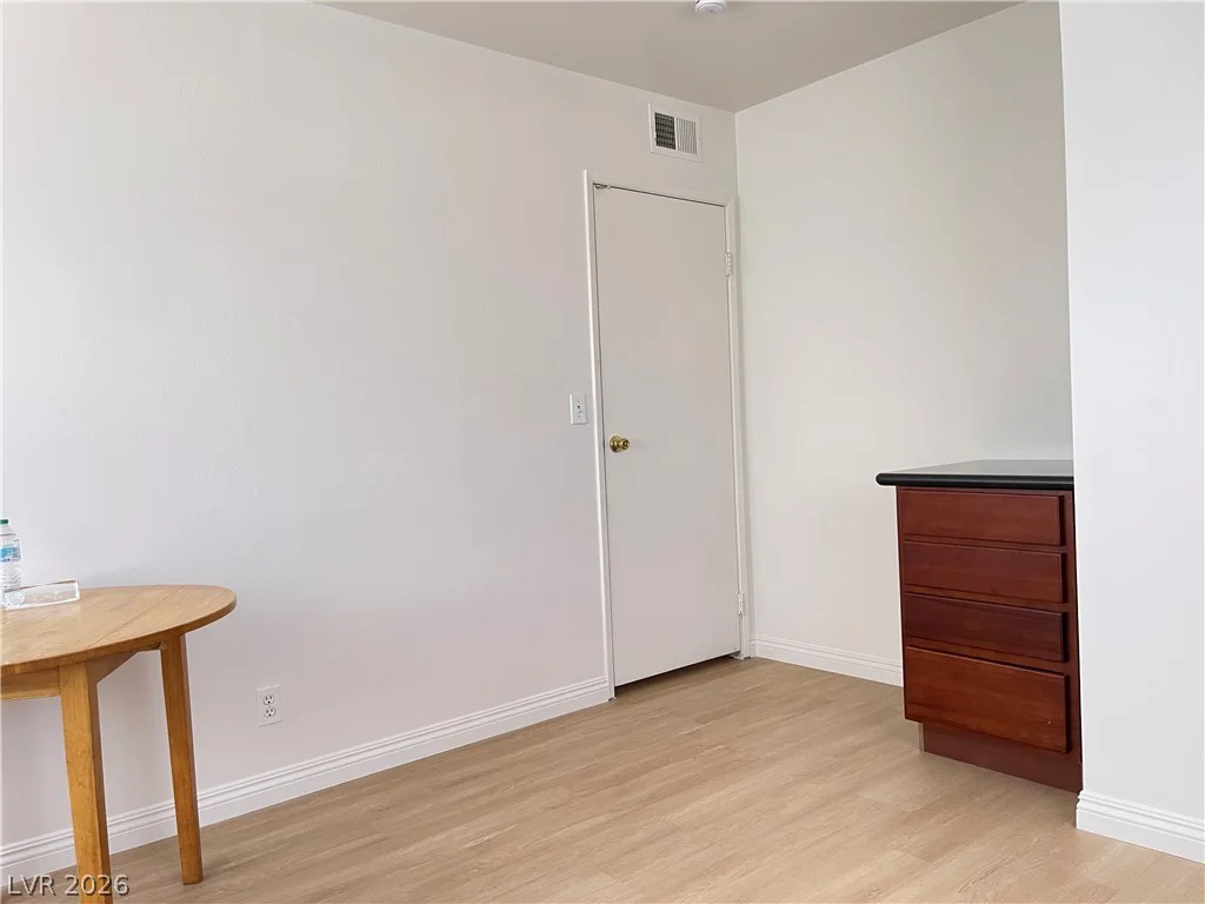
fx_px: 870
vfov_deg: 54.9
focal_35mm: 25
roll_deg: +2.8
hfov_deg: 69.4
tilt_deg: -2.2
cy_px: 452
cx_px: 602
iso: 125
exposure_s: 1/64
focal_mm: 5.1
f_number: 1.6
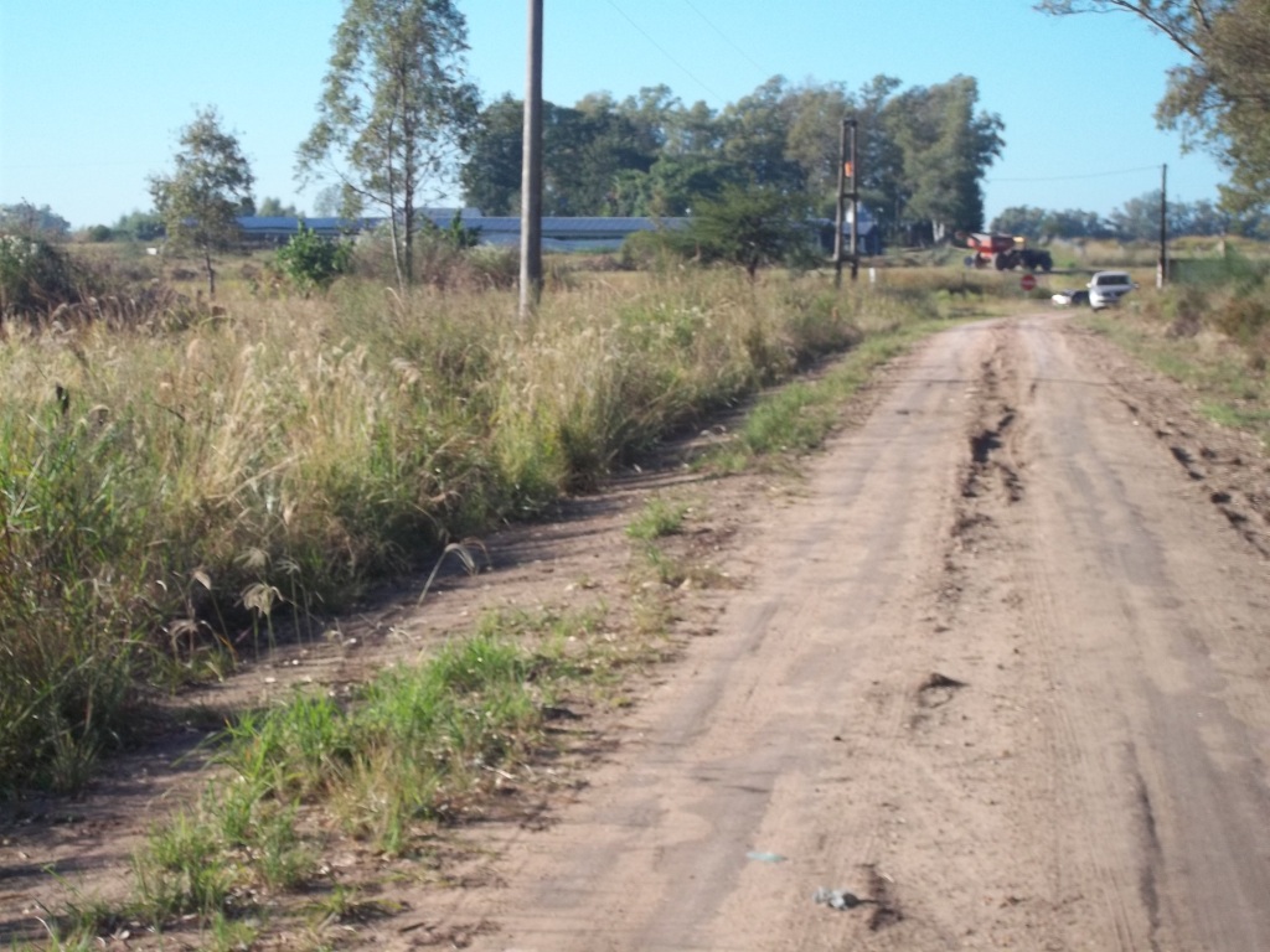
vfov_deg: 15.4
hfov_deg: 20.4
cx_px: 635
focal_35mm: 96
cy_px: 476
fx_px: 3522
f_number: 5.2
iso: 80
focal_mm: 17.1
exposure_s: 1/250
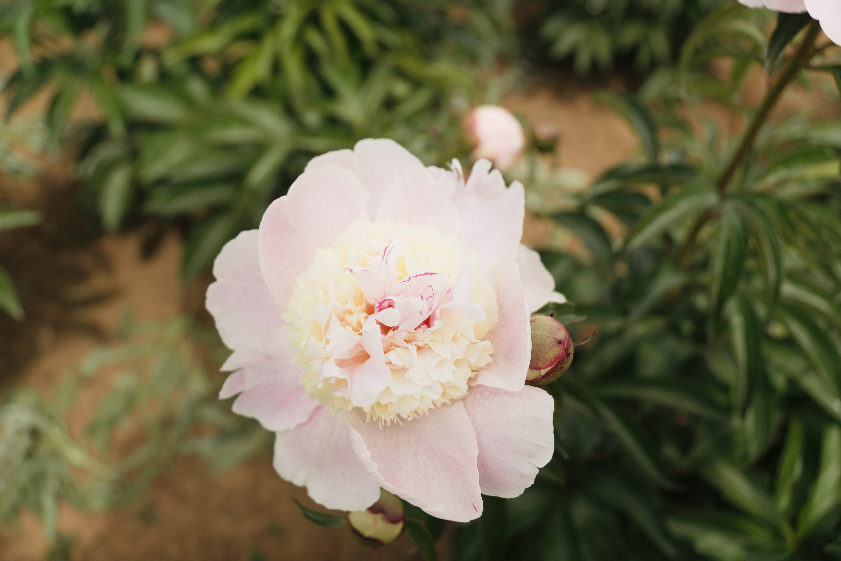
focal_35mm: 30
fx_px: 701
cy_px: 280
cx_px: 420
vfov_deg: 43.6
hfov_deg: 61.9
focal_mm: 20
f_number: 2.8
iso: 125
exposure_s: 1/800
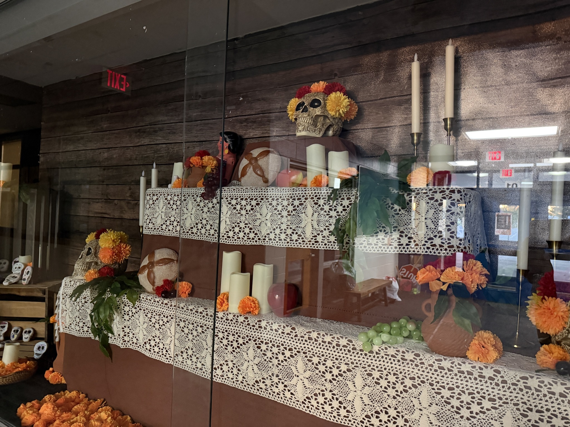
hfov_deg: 71.6
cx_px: 285
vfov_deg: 56.8
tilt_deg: +0.0
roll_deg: -2.7
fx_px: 395
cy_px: 214
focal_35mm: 24
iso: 1000
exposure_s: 1/31
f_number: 1.78
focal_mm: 6.76
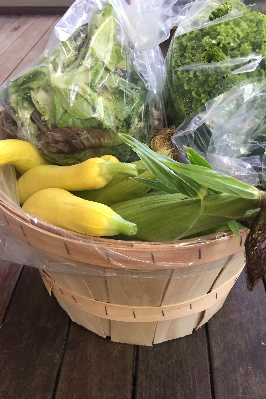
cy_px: 197
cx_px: 137
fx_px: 344
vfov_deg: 60.3
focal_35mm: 31
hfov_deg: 42.3
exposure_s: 1/15
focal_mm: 4.15
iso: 40
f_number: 2.2
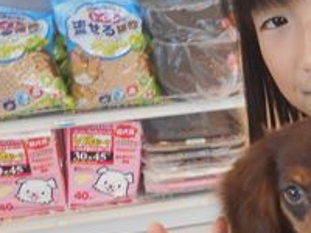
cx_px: 347
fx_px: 701
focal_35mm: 78
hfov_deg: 23.4
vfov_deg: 18.7
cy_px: 180
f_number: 3.2
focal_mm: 4.6
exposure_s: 1/40
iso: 80
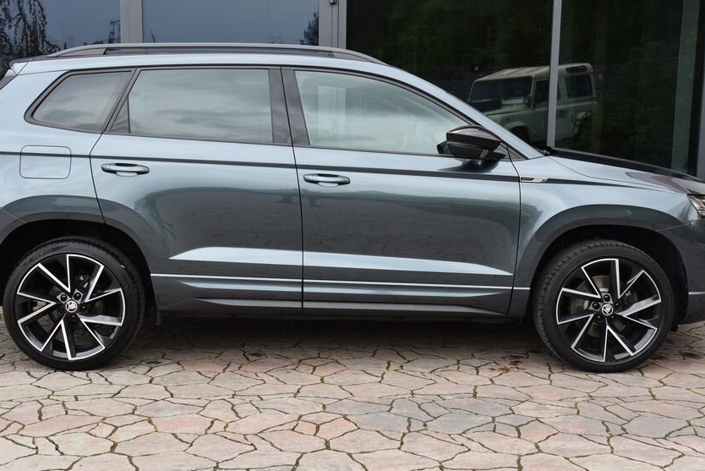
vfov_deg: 25.1
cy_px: 239
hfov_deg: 36.8
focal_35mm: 54
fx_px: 1058
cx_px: 334
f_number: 7.1
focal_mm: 44
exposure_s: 1/200
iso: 500
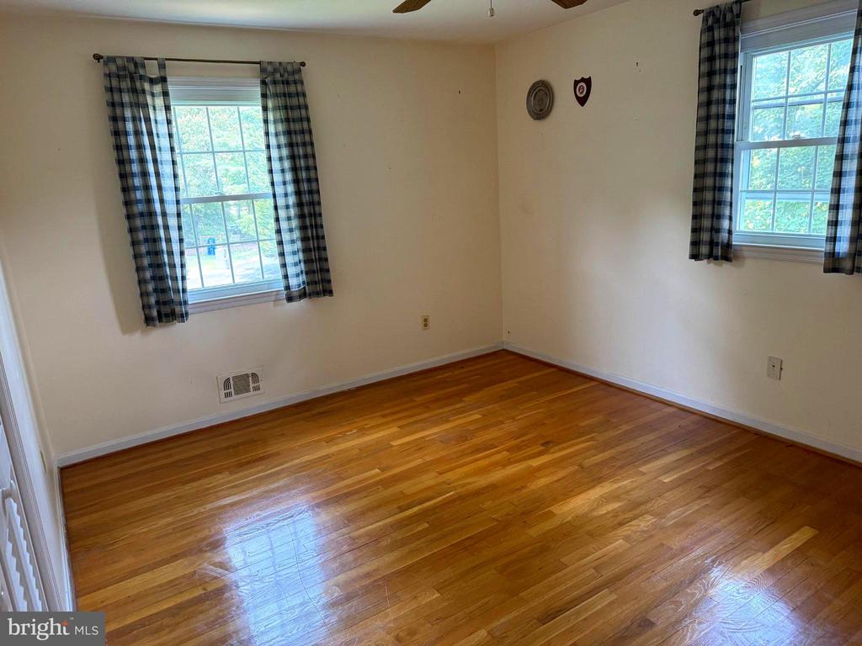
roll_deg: +3.5
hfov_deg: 71.6
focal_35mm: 24
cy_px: 323
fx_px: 598
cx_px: 431
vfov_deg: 56.8
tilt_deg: -13.6
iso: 250
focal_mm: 6.76
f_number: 1.78
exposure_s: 1/120
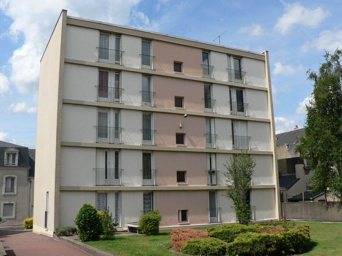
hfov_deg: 51.4
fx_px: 356
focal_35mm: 36
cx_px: 171
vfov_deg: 39.7
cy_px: 128
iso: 80
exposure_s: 1/400
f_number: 5.6
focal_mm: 6
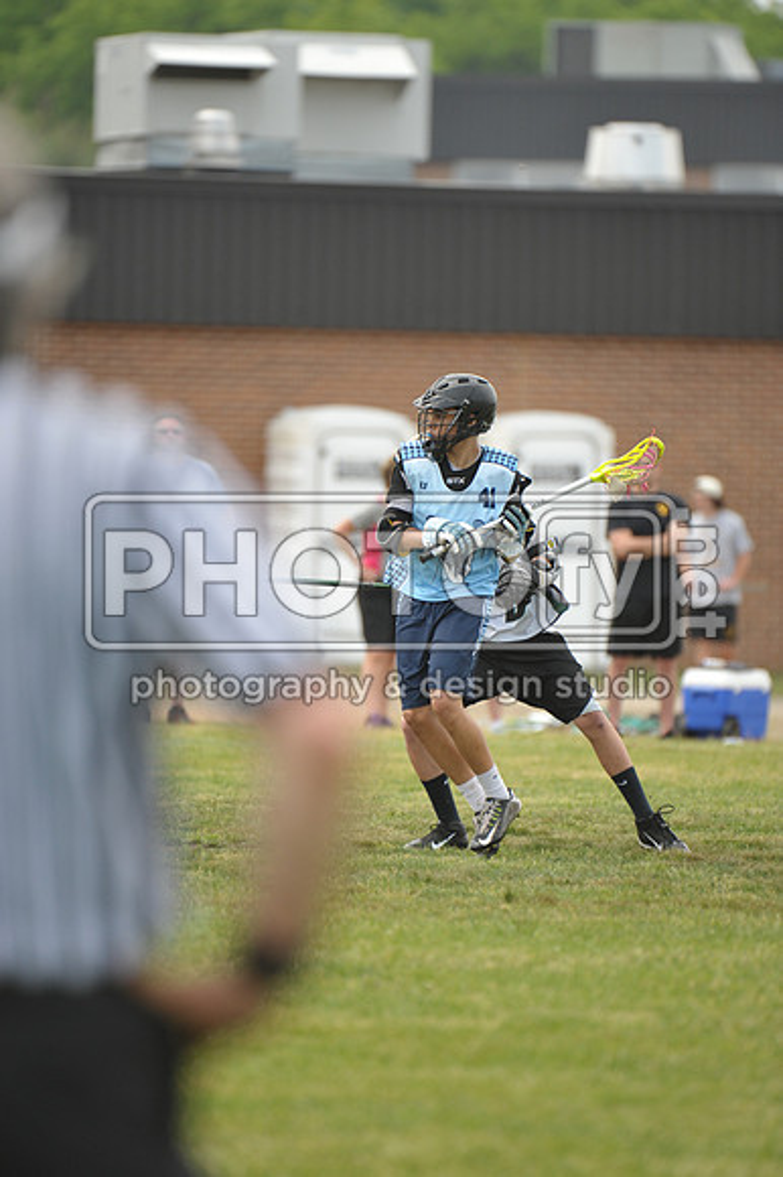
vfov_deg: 5.2
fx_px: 13065
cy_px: 588
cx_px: 392
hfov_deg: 3.4
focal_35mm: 400
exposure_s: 1/1600
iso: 800
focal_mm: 400
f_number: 4
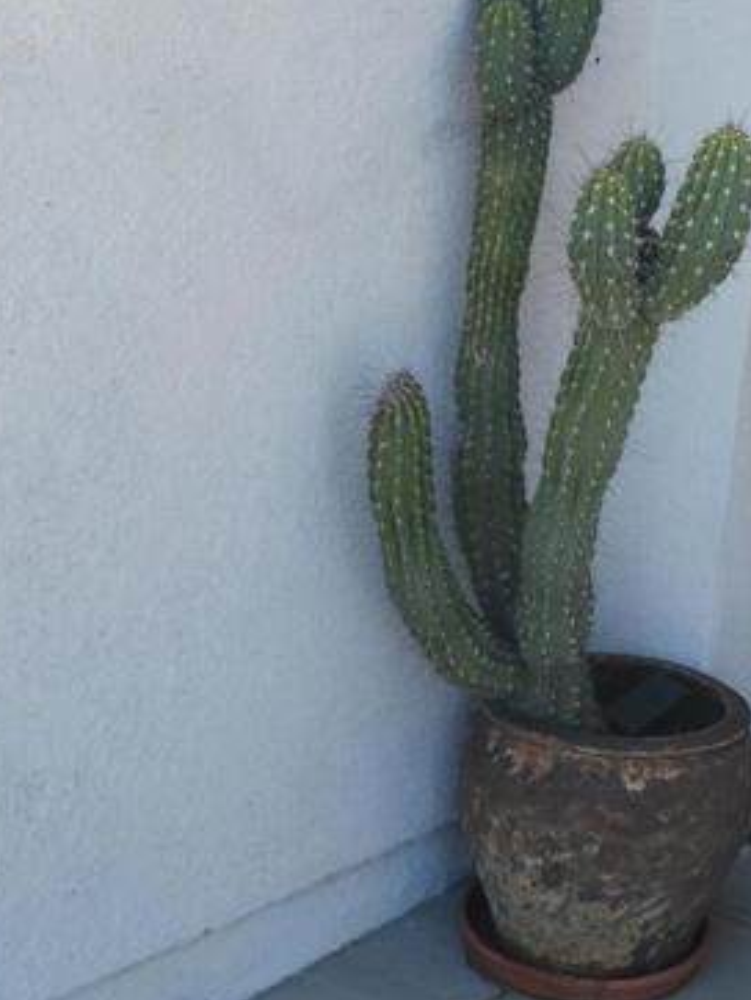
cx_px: 712
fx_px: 1878
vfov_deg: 29.4
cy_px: 257
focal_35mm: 65
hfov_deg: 22.0
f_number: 1.8
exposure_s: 1/266
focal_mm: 6.4
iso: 12
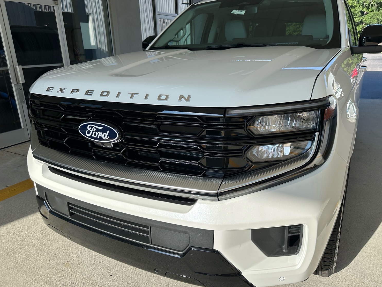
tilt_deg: -18.0
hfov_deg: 67.2
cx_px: 206
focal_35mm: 26
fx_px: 287
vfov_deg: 53.1
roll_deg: +1.1
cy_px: 143
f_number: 1.78
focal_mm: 6.86
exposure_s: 1/2252
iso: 80
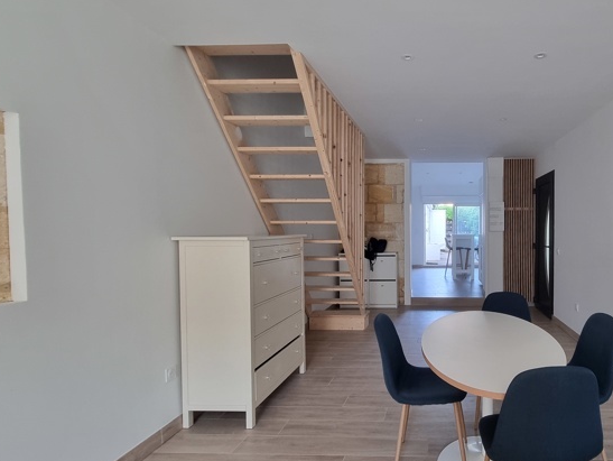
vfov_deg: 68.7
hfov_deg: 80.4
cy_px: 240
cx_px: 431
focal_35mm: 19
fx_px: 337
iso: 200
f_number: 2.2
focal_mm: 2.2
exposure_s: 1/50
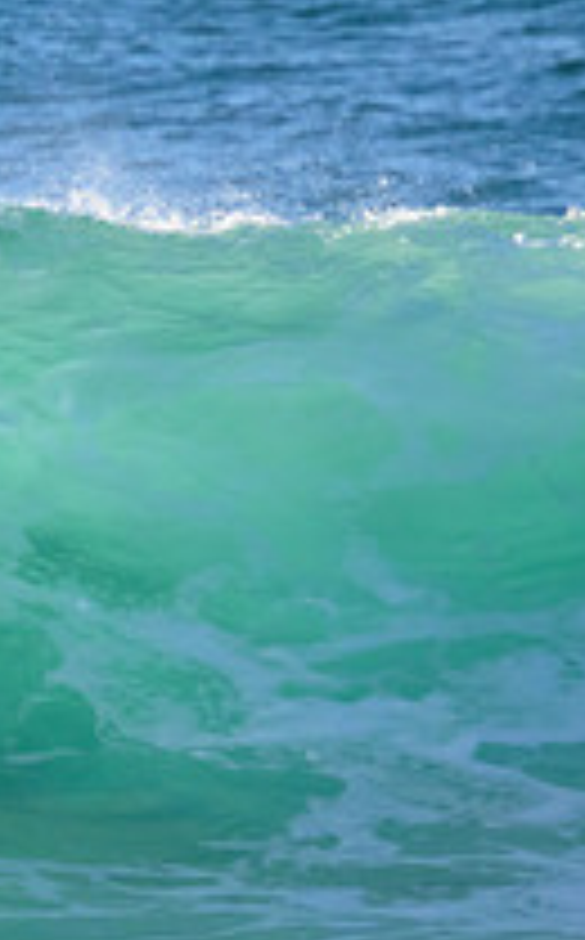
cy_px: 497
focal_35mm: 2268
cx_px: -657
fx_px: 58055
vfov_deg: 0.9
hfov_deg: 0.6
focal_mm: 800
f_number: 11
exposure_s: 1/1250
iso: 1800
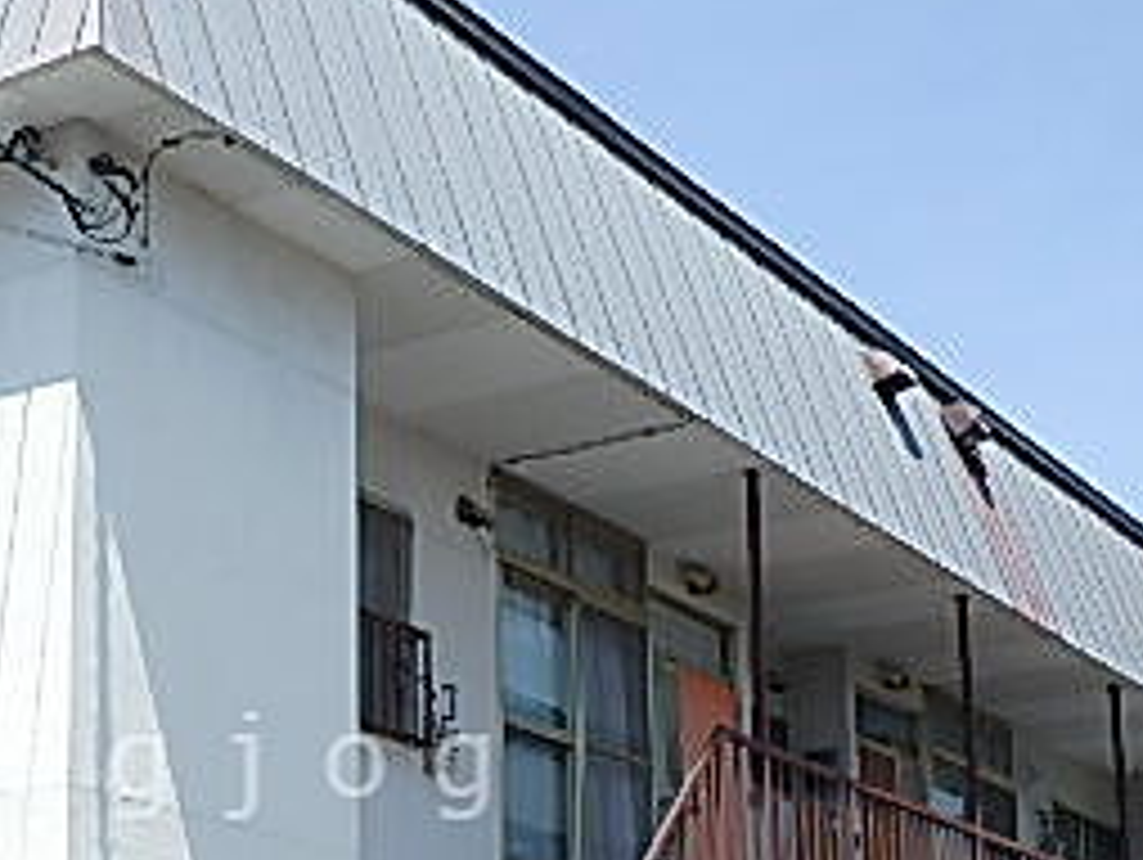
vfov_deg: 19.8
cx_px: 207
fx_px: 2413
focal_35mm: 73
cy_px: 765
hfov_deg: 26.1
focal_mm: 5.2
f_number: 4.6
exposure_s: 1/640
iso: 125
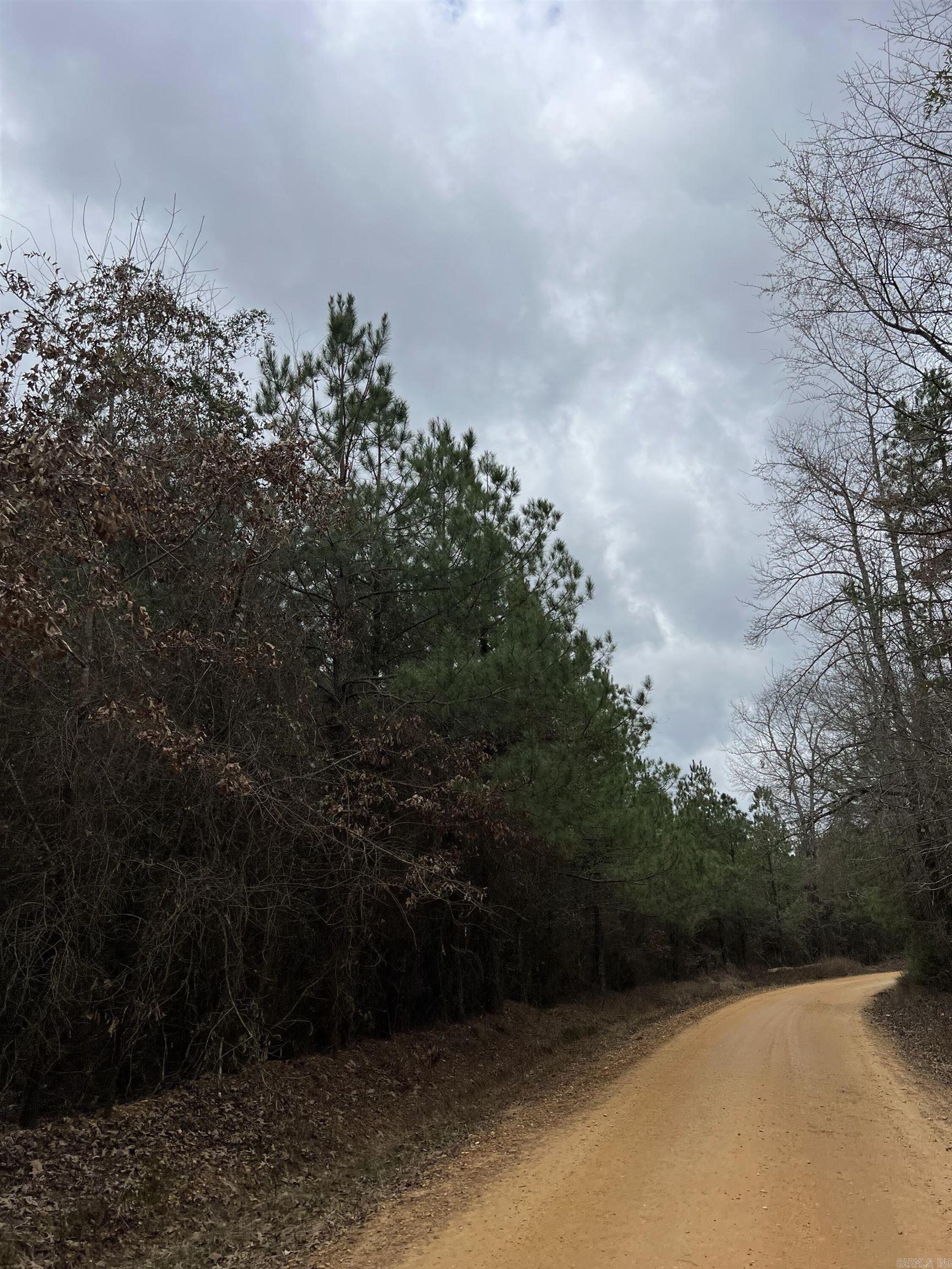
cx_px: 476
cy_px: 634
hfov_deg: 53.1
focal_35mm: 26
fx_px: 953
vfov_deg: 67.3
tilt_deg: +18.1
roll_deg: +1.8
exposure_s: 1/3704
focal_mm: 5.7
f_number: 1.5
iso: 50
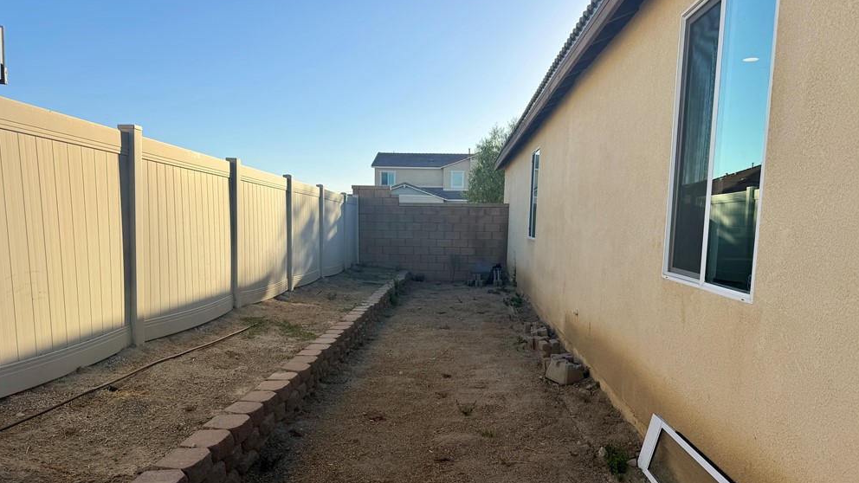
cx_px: 427
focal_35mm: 27
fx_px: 615
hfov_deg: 69.9
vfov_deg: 42.5
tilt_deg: -9.5
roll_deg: -3.3
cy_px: 308
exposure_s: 1/3145
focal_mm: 6.76
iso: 80
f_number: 1.78
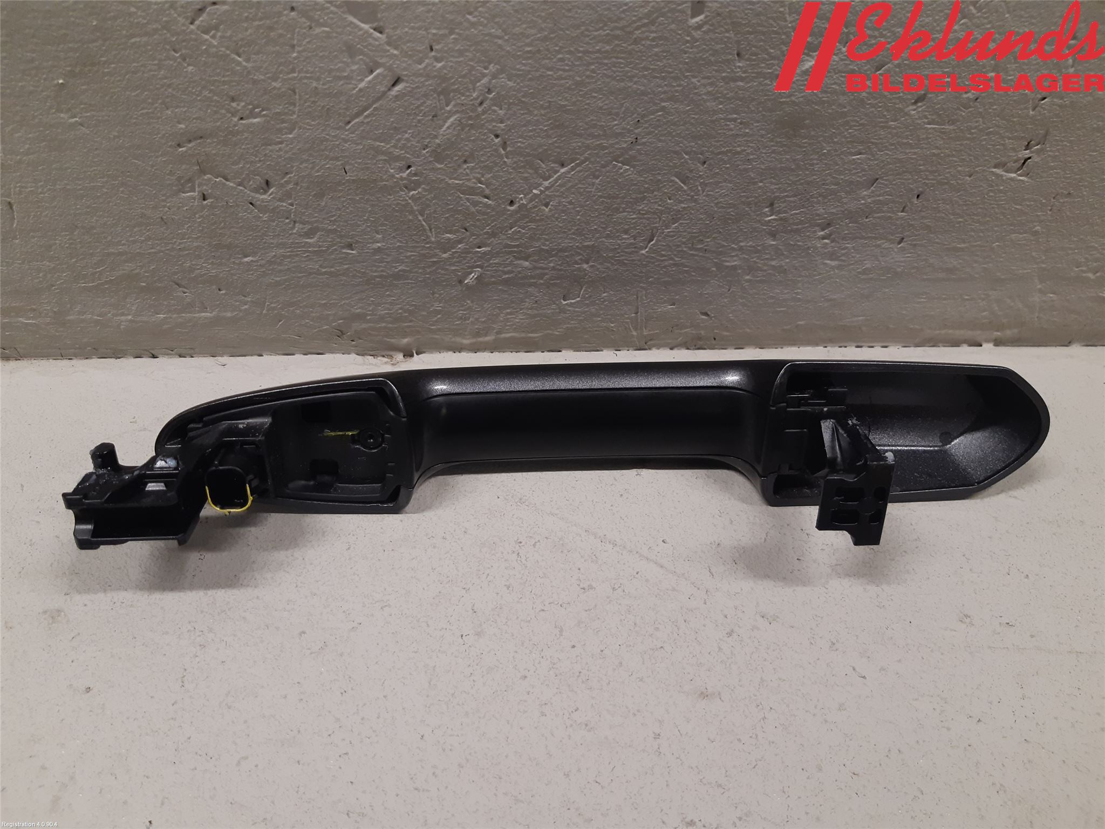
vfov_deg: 53.1
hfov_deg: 67.3
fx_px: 830
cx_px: 552
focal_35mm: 26
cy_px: 414
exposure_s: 1/50
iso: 125
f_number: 1.7
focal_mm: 3.93
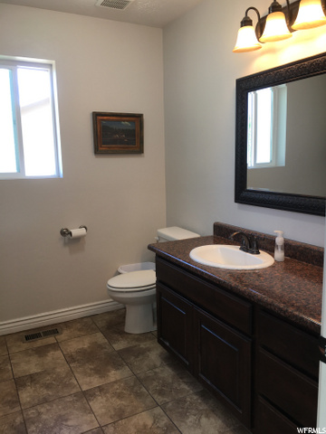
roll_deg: +0.6
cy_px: 217
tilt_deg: -8.3
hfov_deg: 48.2
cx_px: 163
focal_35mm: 29
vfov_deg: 61.7
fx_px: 364
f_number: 2.2
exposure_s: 1/40
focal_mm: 4.15
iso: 25
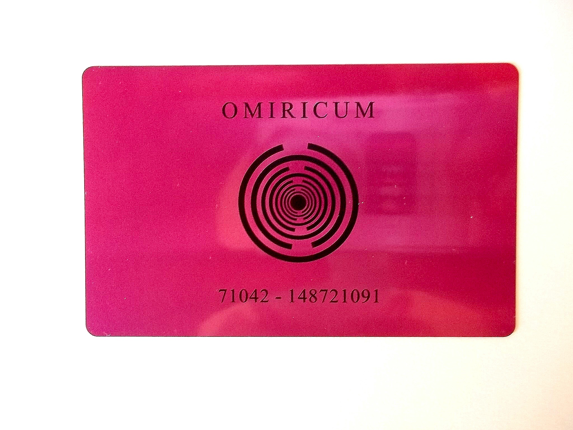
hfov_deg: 56.8
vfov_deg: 44.2
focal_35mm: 32
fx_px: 530
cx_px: 286
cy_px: 215
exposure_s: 1/20
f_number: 2.9
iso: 160
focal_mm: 5.7
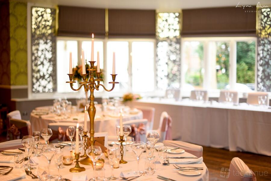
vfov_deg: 27.0
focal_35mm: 50
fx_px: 376
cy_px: 90
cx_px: 136
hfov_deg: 39.6
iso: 320
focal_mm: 50
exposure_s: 1/200
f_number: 1.4
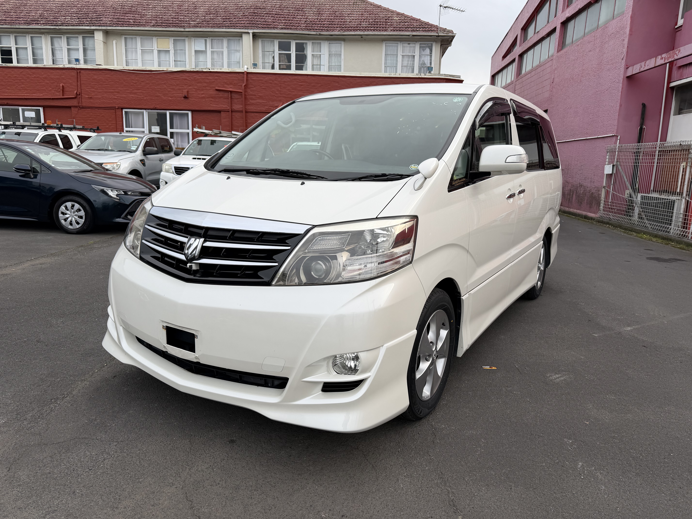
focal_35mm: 24
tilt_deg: -10.4
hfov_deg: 71.6
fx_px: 480
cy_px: 260
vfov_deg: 56.8
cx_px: 346
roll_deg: -2.2
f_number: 1.78
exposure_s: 1/501
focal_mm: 6.76
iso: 80
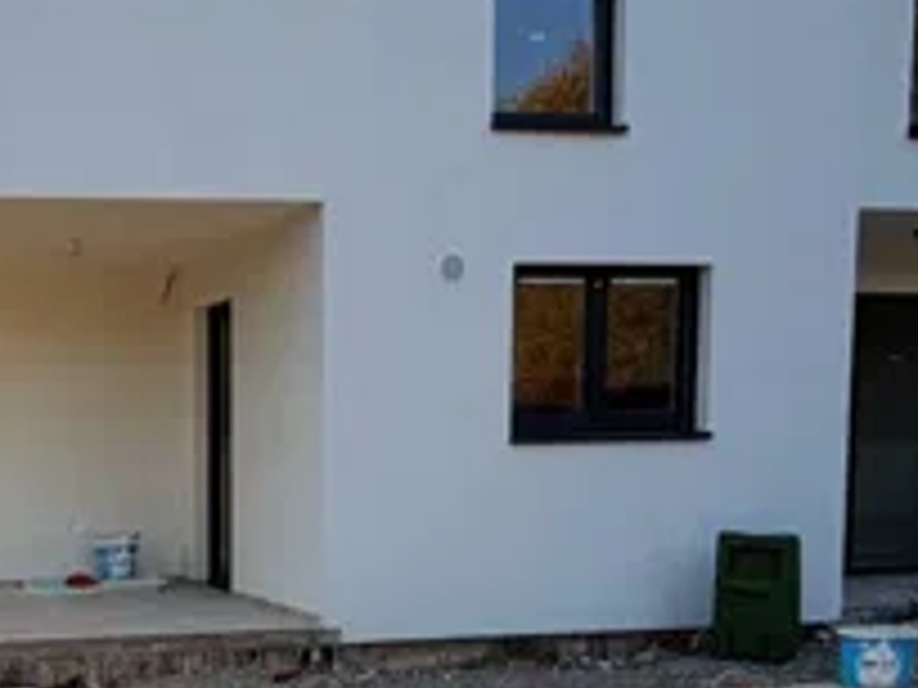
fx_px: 1459
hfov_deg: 32.3
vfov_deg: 25.8
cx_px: 14
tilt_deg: -4.2
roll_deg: +0.6
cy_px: 598
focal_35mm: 55
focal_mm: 2.22
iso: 40
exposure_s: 1/522
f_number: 2.2
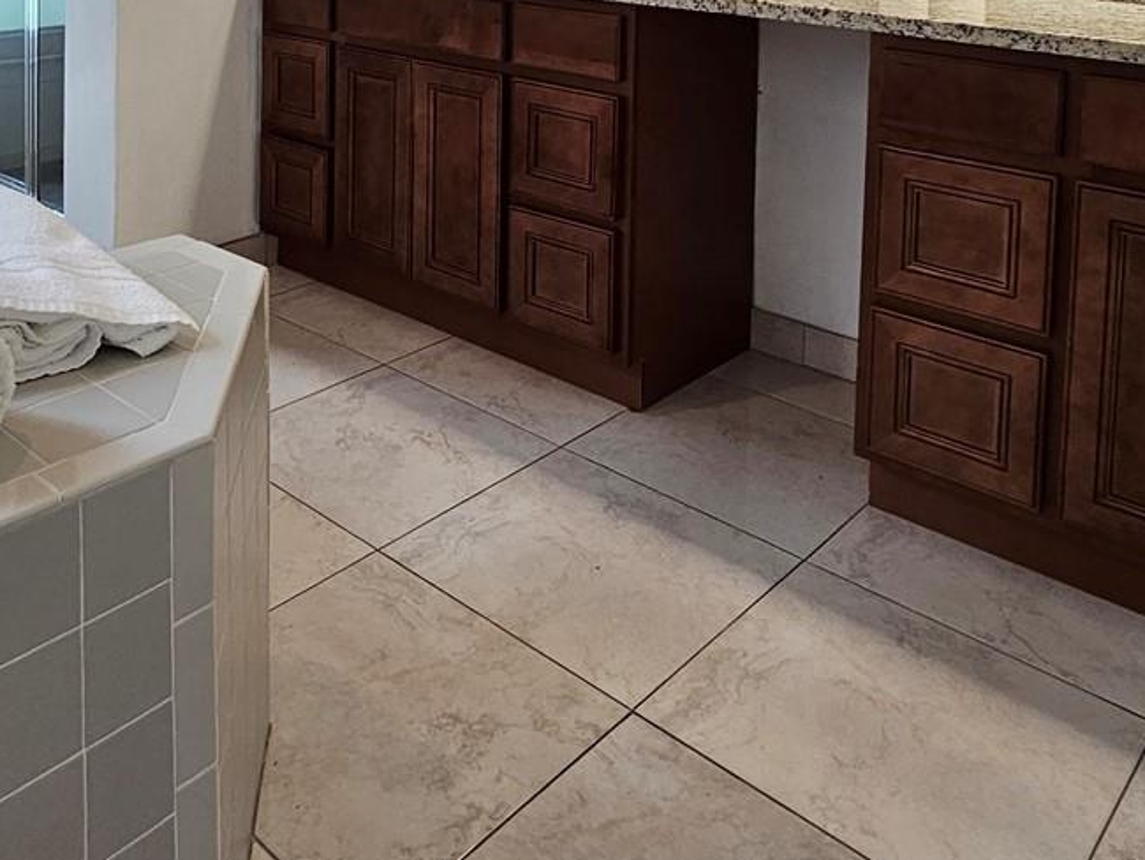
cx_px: 391
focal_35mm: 32
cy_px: -58
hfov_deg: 55.7
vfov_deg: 37.8
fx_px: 1059
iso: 125
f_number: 2.2
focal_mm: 2.2
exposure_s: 1/60
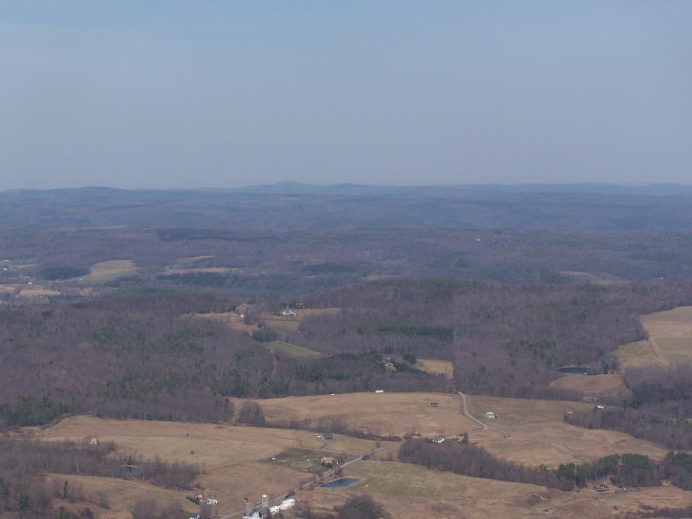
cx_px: 346
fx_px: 1639
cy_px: 260
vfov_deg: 18.0
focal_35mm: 82
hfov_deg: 23.8
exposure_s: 1/640
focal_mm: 13.7
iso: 80
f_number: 6.3
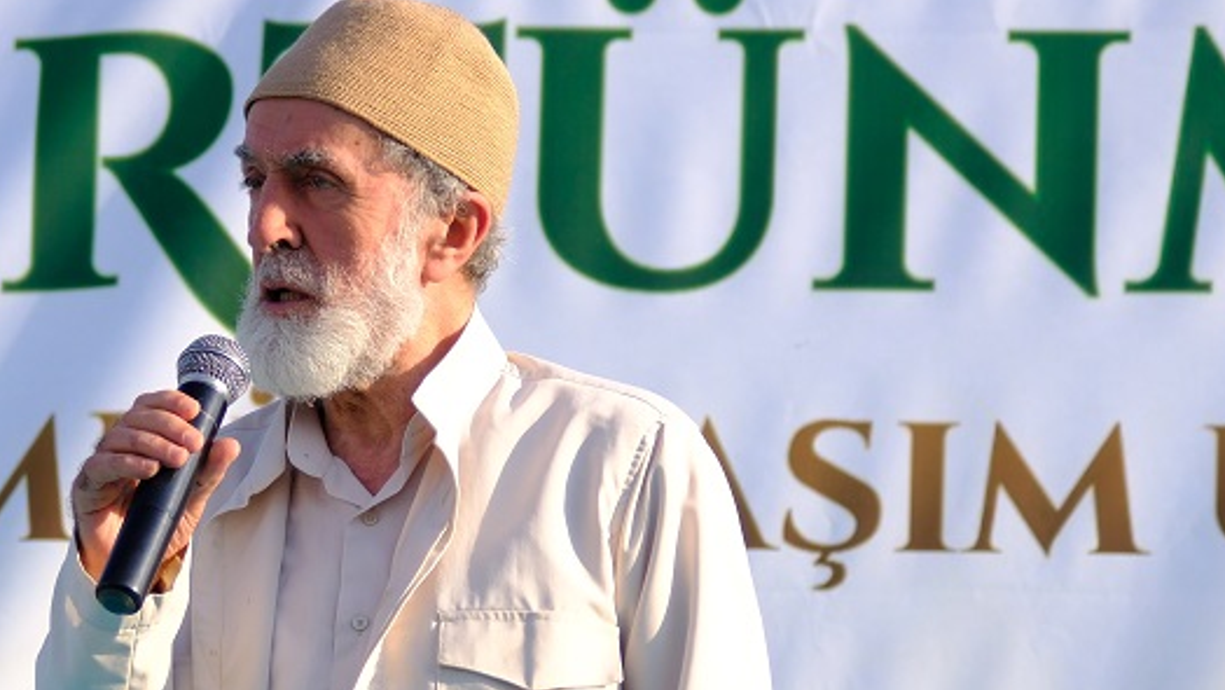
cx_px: 285
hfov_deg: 7.1
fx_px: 9844
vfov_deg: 4.0
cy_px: 603
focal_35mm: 303
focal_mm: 74.2
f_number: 4
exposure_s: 1/800
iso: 200
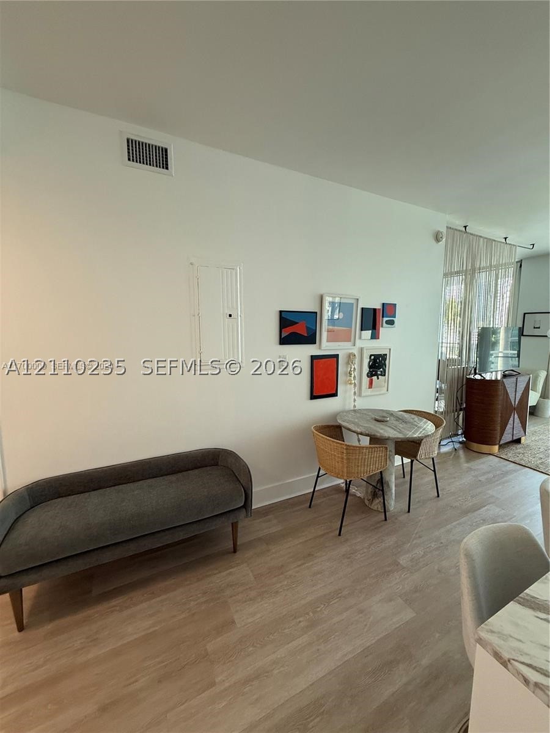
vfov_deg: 102.1
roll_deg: -0.1
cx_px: 275
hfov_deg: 85.7
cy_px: 366
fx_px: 297
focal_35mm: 14
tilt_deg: -7.6
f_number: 2.2
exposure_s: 1/120
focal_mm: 2.22
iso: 250
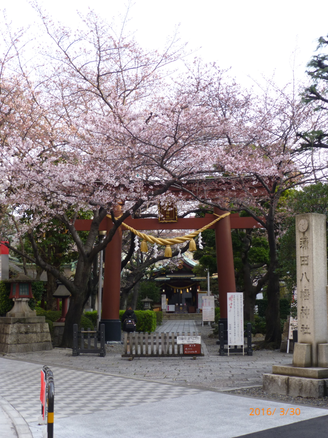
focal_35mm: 51
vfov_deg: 37.5
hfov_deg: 28.6
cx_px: 164
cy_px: 219
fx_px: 644
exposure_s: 1/100
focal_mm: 9
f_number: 4.4
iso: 100
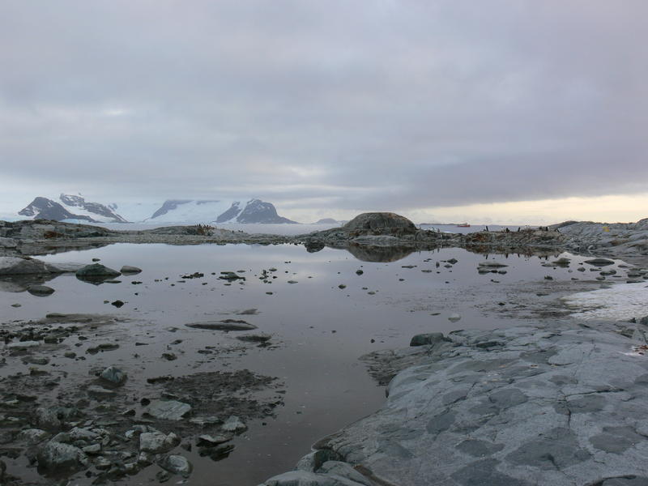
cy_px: 243
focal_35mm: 37
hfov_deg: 50.1
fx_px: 693
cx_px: 324
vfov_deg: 38.7
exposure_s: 1/125
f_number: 4.5
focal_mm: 7.8
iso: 80
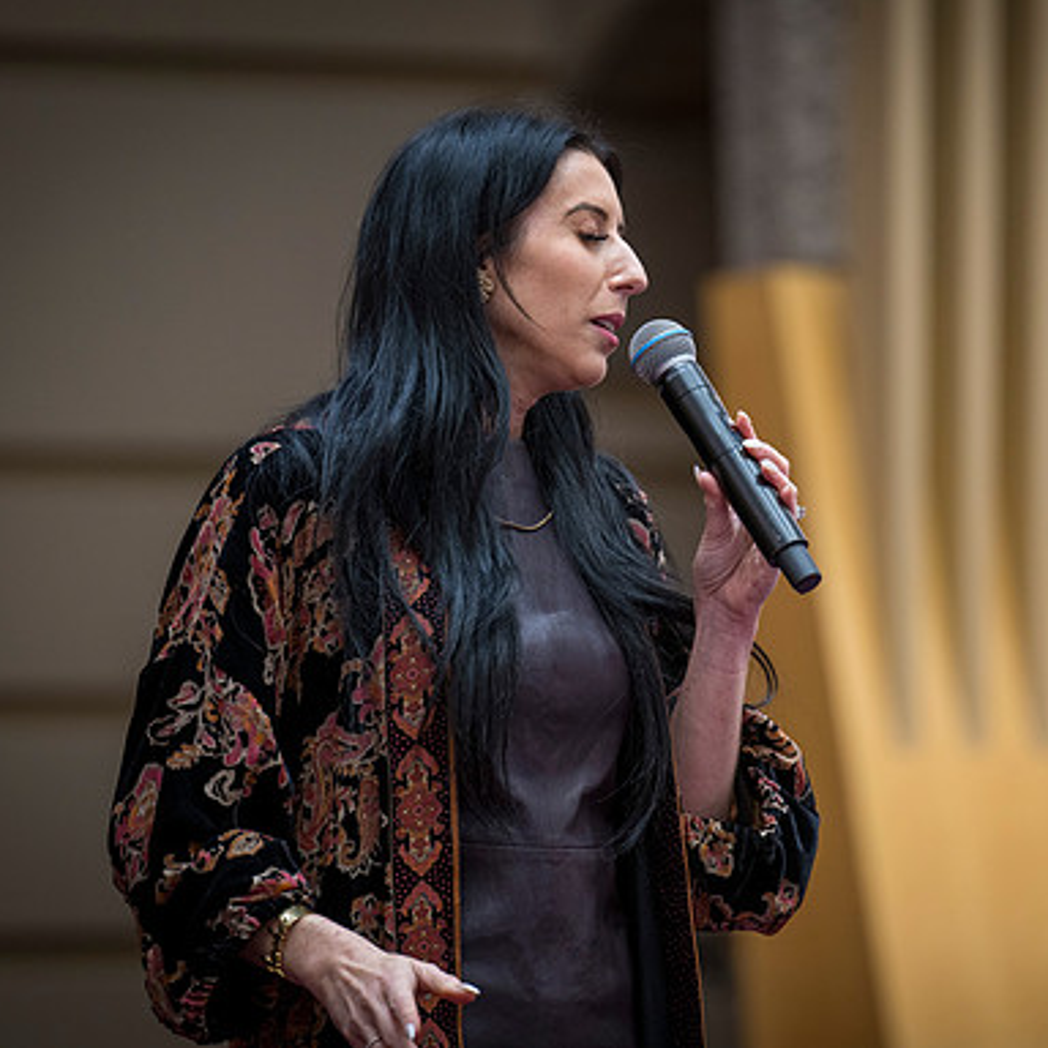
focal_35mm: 257
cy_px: 525
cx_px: 693
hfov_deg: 6.8
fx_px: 8803
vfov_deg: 6.8
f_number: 2.8
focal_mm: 200
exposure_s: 1/125
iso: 800
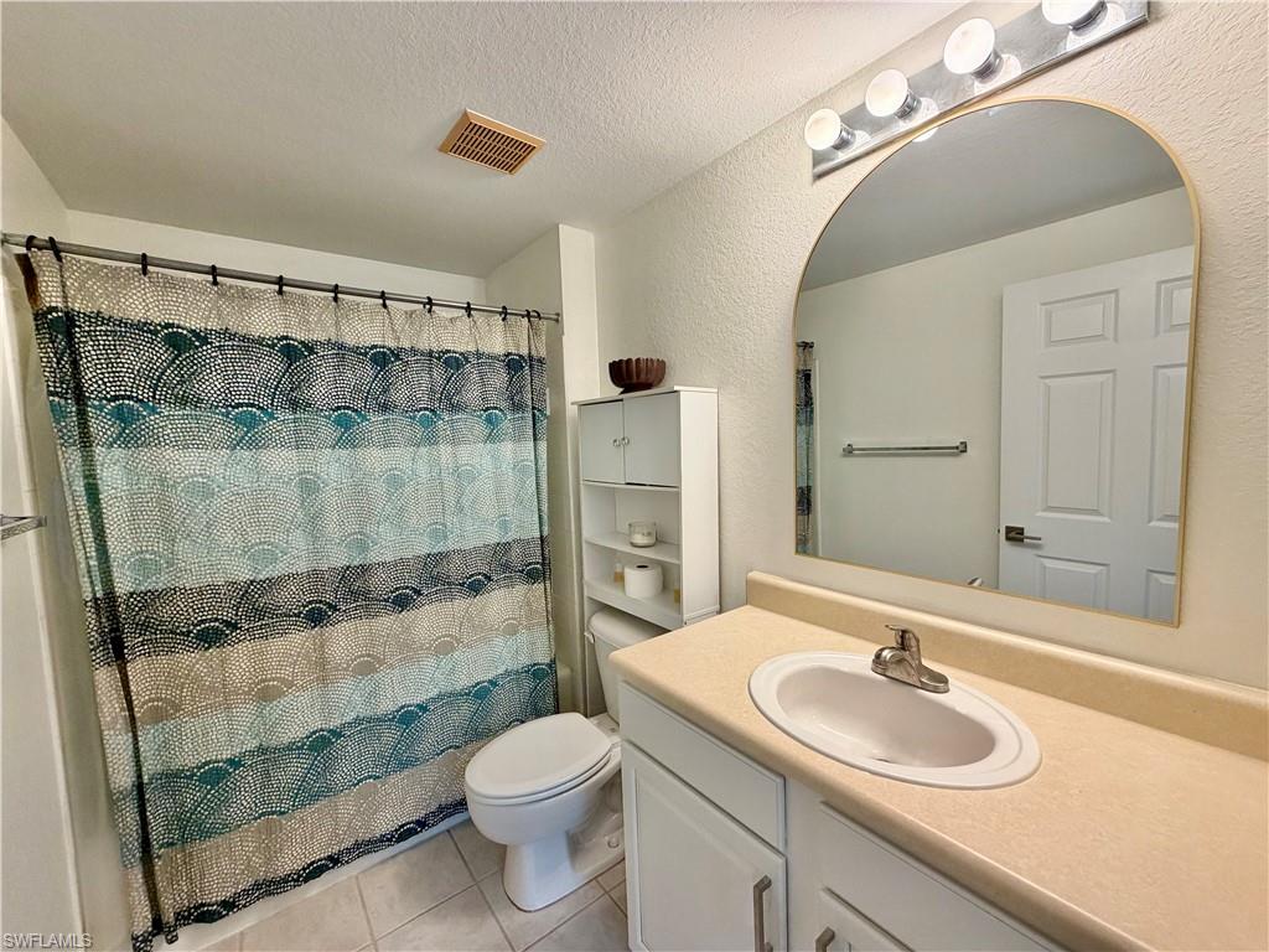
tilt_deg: -4.8
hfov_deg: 102.1
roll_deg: +2.5
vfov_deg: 85.7
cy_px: 476
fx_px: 513
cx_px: 634
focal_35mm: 14
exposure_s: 1/120
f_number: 2.2
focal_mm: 2.22
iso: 250
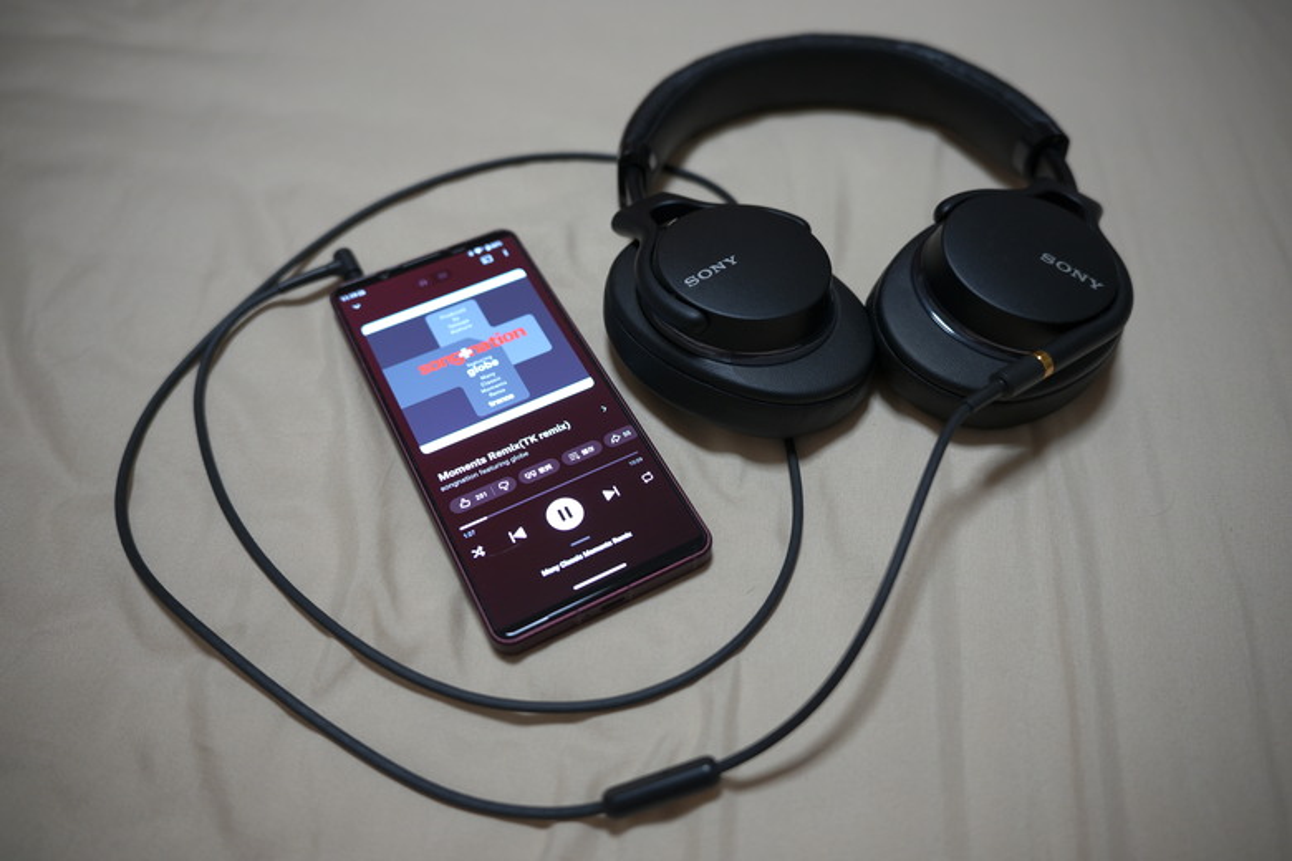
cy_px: 430
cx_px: 646
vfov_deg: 46.4
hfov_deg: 65.5
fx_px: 1005
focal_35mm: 28
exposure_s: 1/100
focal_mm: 28
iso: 640
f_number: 2.8
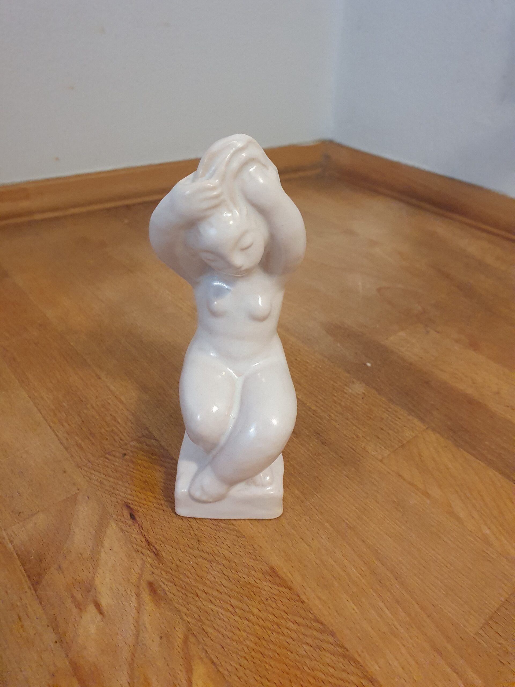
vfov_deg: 67.3
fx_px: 516
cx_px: 258
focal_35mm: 26
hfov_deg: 53.1
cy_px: 344
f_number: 2.4
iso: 800
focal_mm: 4.32
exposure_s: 1/50
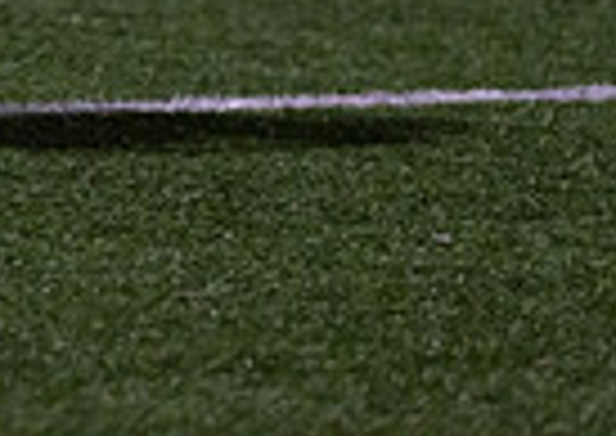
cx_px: -605
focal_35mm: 861
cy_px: -421
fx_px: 15019
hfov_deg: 2.3
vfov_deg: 1.7
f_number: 2.8
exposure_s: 1/1000
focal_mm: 180
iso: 2500
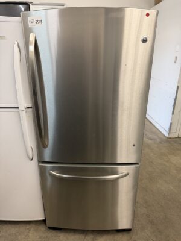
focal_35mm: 24
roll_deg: -0.5
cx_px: 90
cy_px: 120
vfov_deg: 71.6
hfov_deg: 56.8
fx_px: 167
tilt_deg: -21.8
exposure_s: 1/60
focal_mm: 6.76
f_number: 1.78
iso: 200
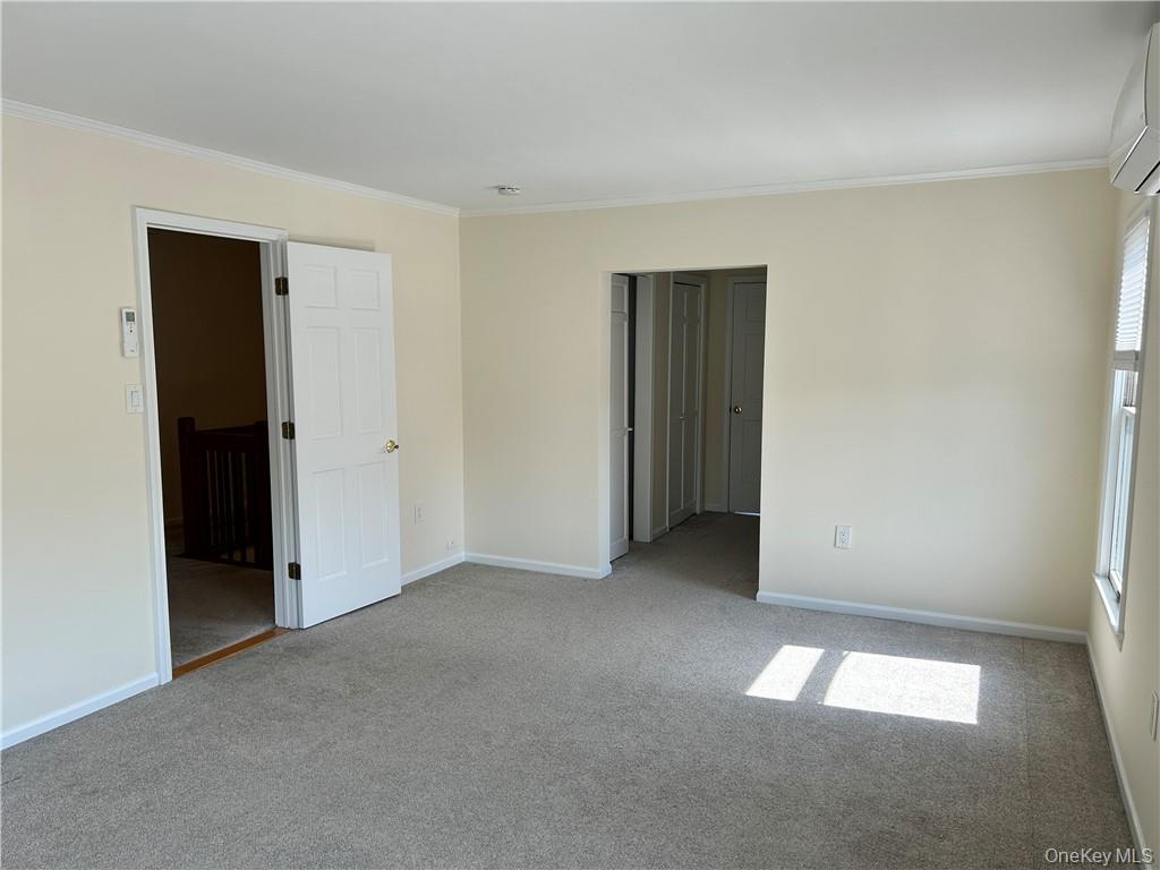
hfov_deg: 67.3
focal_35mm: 26
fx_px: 871
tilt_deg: -7.1
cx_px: 580
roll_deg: +0.4
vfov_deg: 53.1
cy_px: 435
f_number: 1.5
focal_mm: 5.7
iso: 40
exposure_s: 1/232
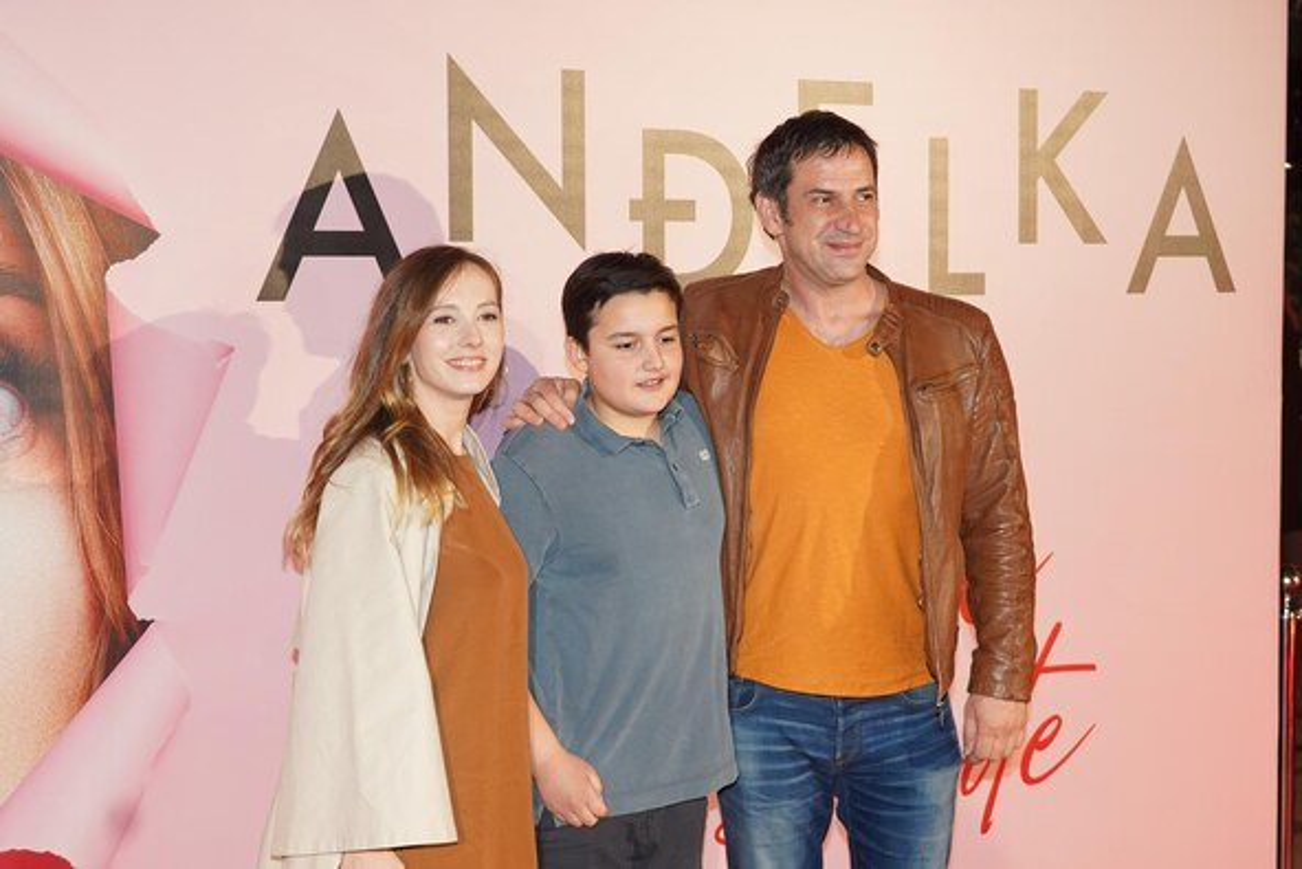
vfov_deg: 20.6
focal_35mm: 66
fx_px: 2387
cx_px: 651
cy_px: 434
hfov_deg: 30.5
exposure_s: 1/250
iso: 1000
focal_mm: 44
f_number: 4.5
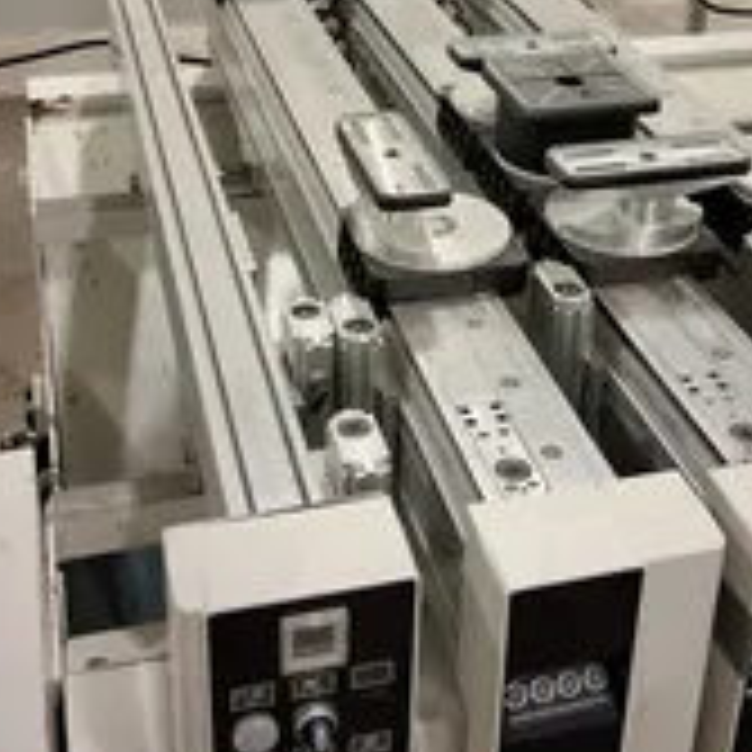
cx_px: 468
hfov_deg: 32.1
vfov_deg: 31.5
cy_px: 162
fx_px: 1303
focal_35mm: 53
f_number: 2
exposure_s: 1/20
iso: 400
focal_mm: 3.08
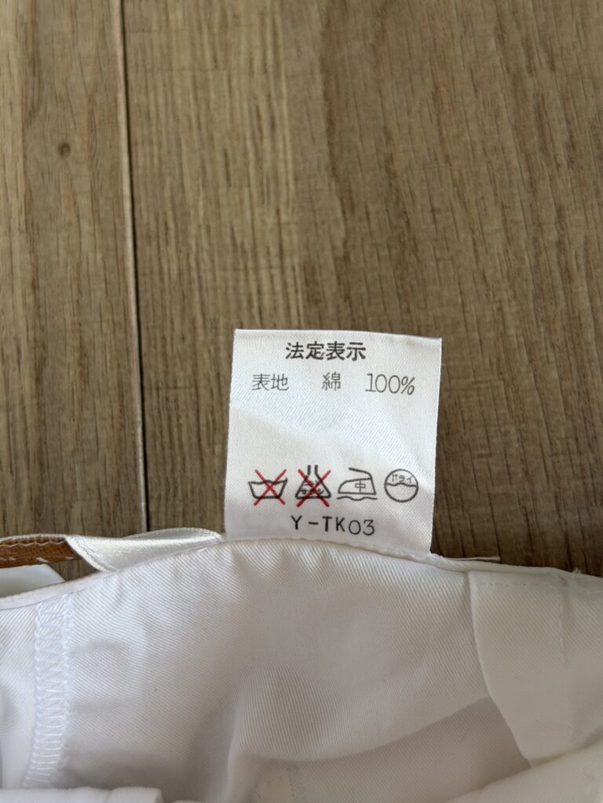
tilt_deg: -77.1
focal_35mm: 48
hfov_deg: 30.3
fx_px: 1115
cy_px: 402
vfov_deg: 39.7
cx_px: 302
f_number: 1.78
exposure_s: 1/131
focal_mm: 6.76
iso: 50
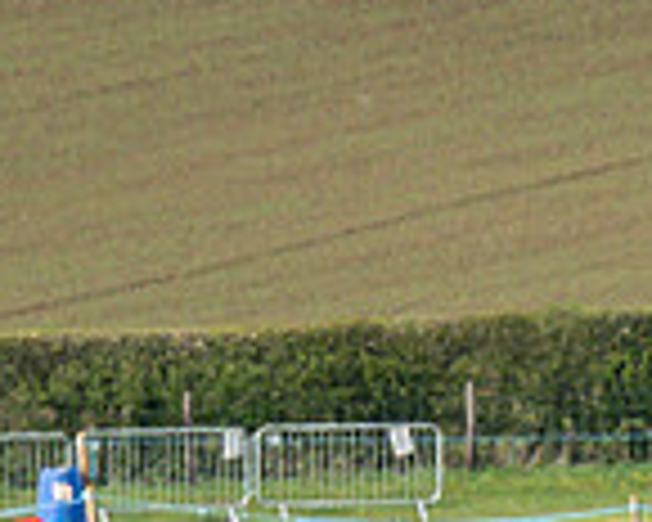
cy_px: 634
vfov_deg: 0.8
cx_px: 522
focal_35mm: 1946
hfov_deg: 1.0
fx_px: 37551
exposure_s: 1/1600
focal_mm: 175
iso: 250
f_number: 4.5
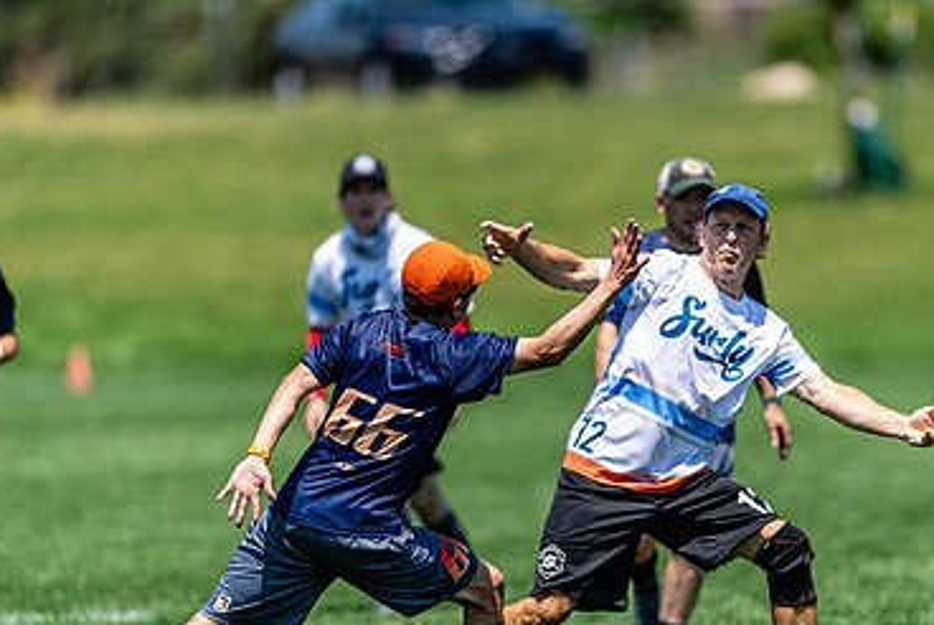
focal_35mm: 630
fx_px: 16357
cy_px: 370
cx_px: 640
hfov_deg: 3.3
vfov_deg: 2.2
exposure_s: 1/2000
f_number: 2.8
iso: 100
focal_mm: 400
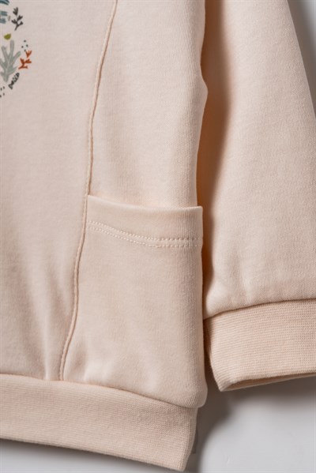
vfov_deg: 39.6
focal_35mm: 50
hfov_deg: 27.0
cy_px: 236
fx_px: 658
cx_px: 158
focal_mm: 50
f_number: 9
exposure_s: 1/125
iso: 250
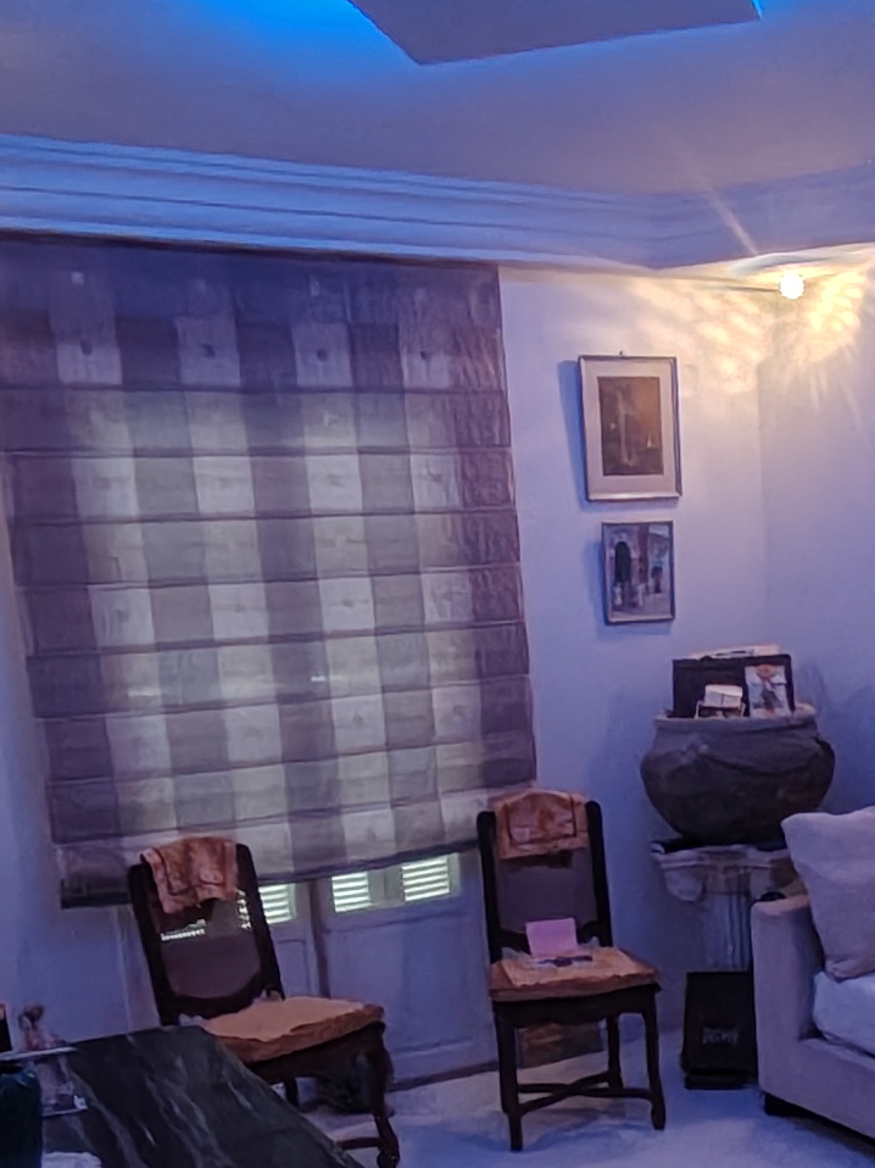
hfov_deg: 31.2
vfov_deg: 39.8
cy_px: 913
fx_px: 1551
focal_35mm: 46
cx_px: 603
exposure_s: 1/20
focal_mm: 1.42
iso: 752
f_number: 2.2
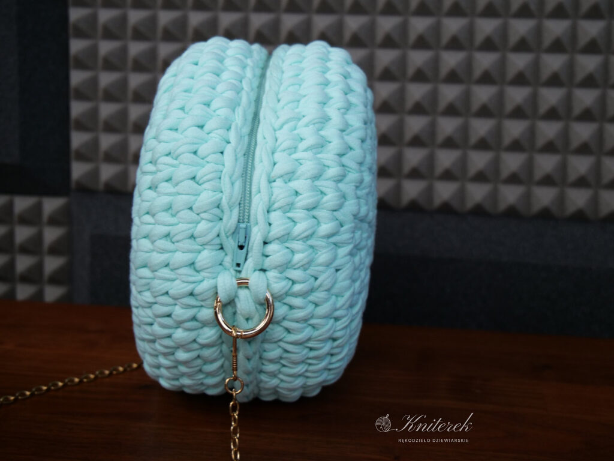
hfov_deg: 41.2
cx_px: 307
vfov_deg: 31.5
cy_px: 230
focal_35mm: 46
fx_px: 816
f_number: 4.3
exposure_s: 1/125
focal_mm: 23
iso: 640
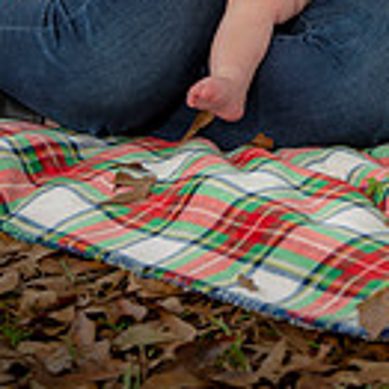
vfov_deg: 5.1
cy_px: -276
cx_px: 343
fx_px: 4310
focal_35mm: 339
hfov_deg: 5.2
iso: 160
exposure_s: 1/200
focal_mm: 116
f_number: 5
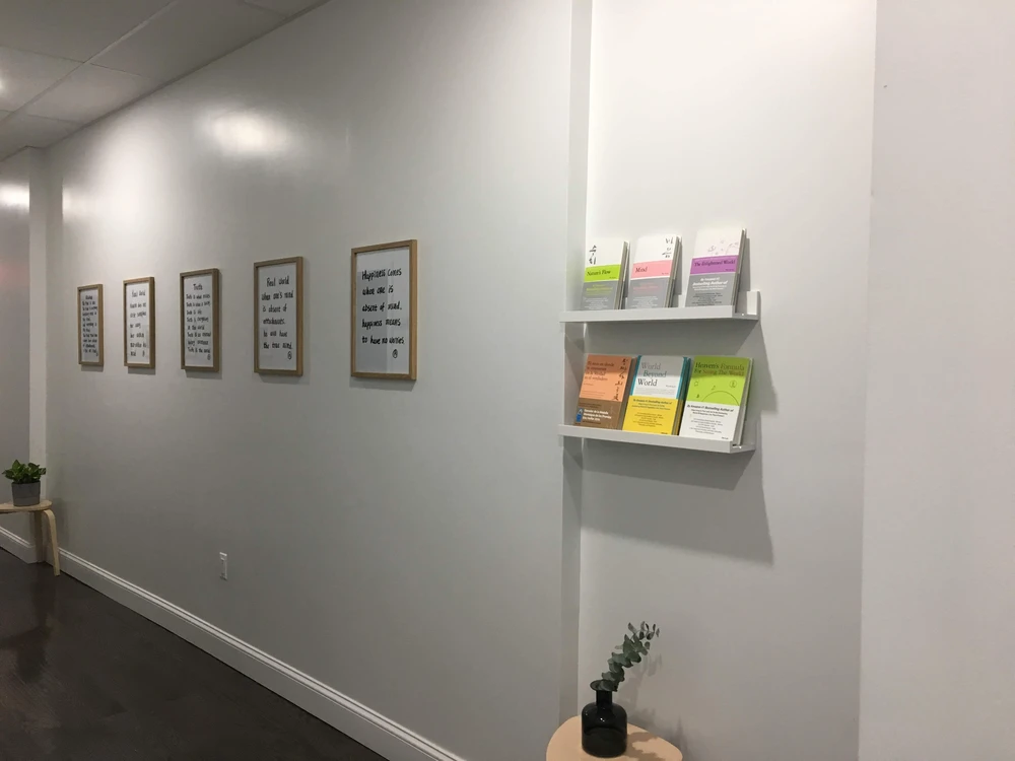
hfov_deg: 61.7
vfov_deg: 48.2
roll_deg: -1.5
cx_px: 508
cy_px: 380
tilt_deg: -1.8
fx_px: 850
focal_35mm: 29
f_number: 2.2
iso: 80
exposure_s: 1/30
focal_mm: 4.15
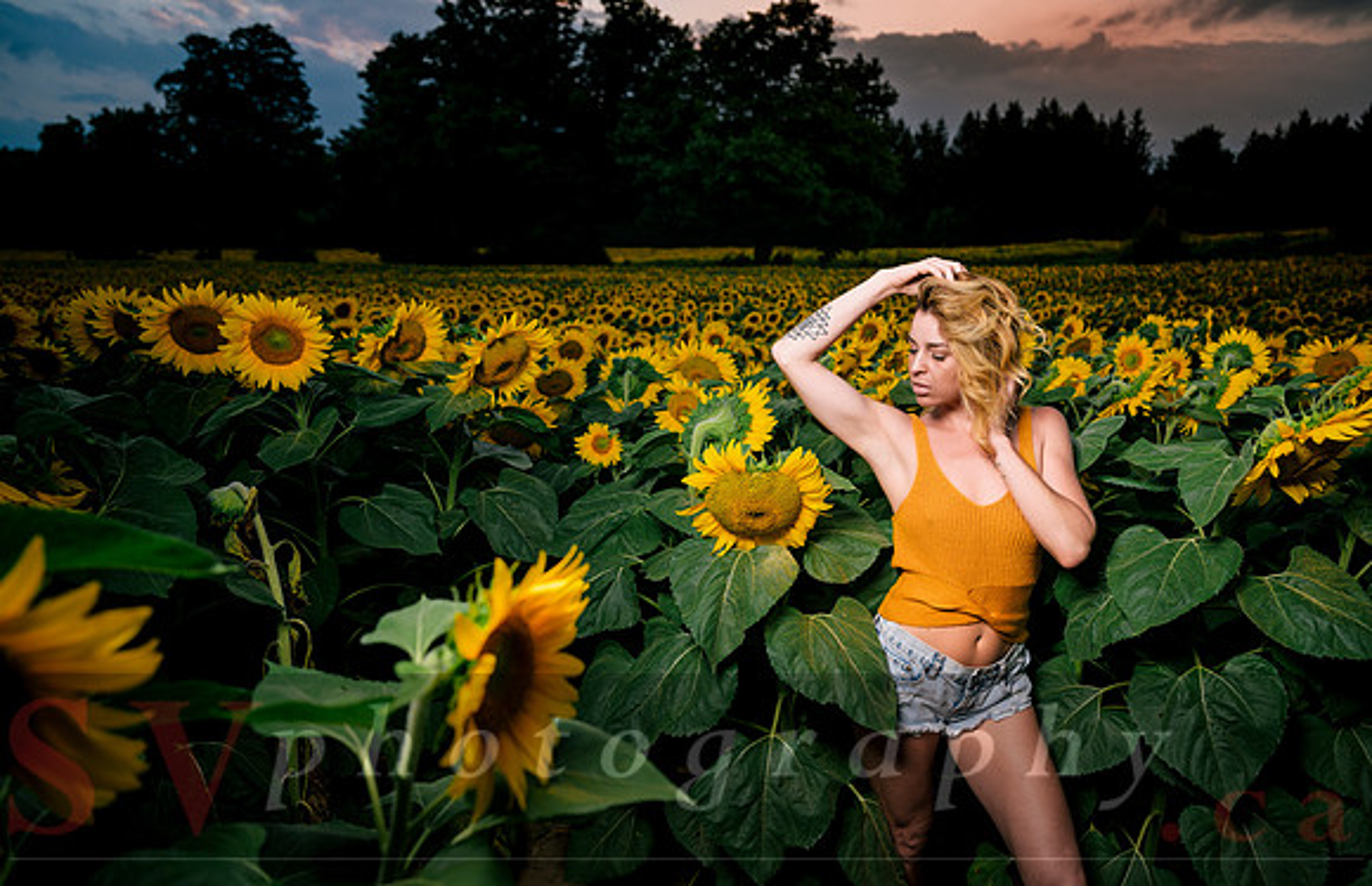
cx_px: 686
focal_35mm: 24
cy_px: 456
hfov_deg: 73.8
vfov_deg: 51.7
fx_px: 914
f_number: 3.2
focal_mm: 24
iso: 64
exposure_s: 1/50
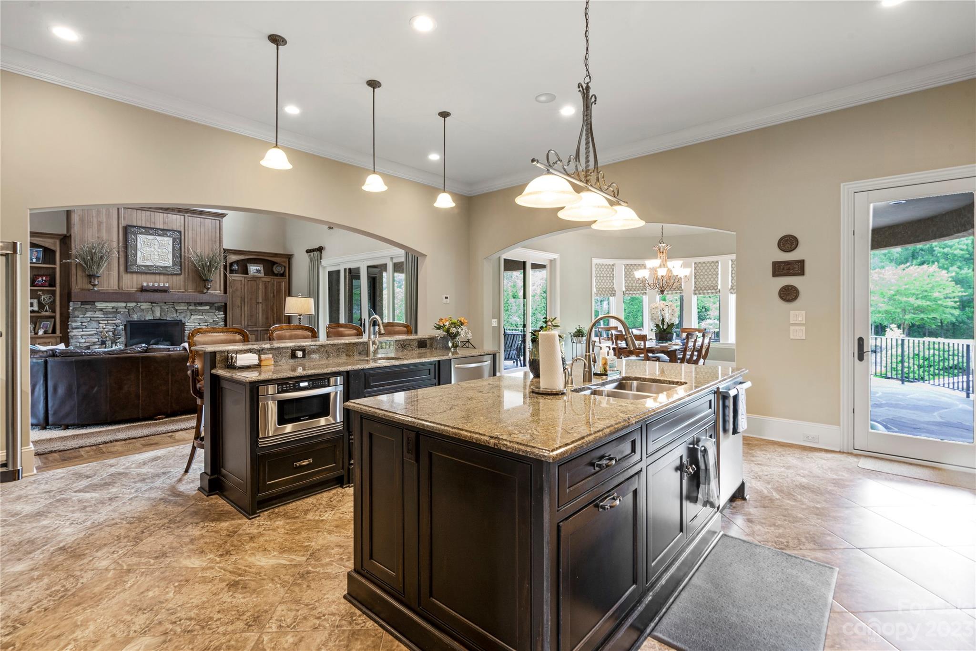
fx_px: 434
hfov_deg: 96.7
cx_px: 488
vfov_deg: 73.7
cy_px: 326
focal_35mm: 16
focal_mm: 16
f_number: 11
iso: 100
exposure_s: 1.3
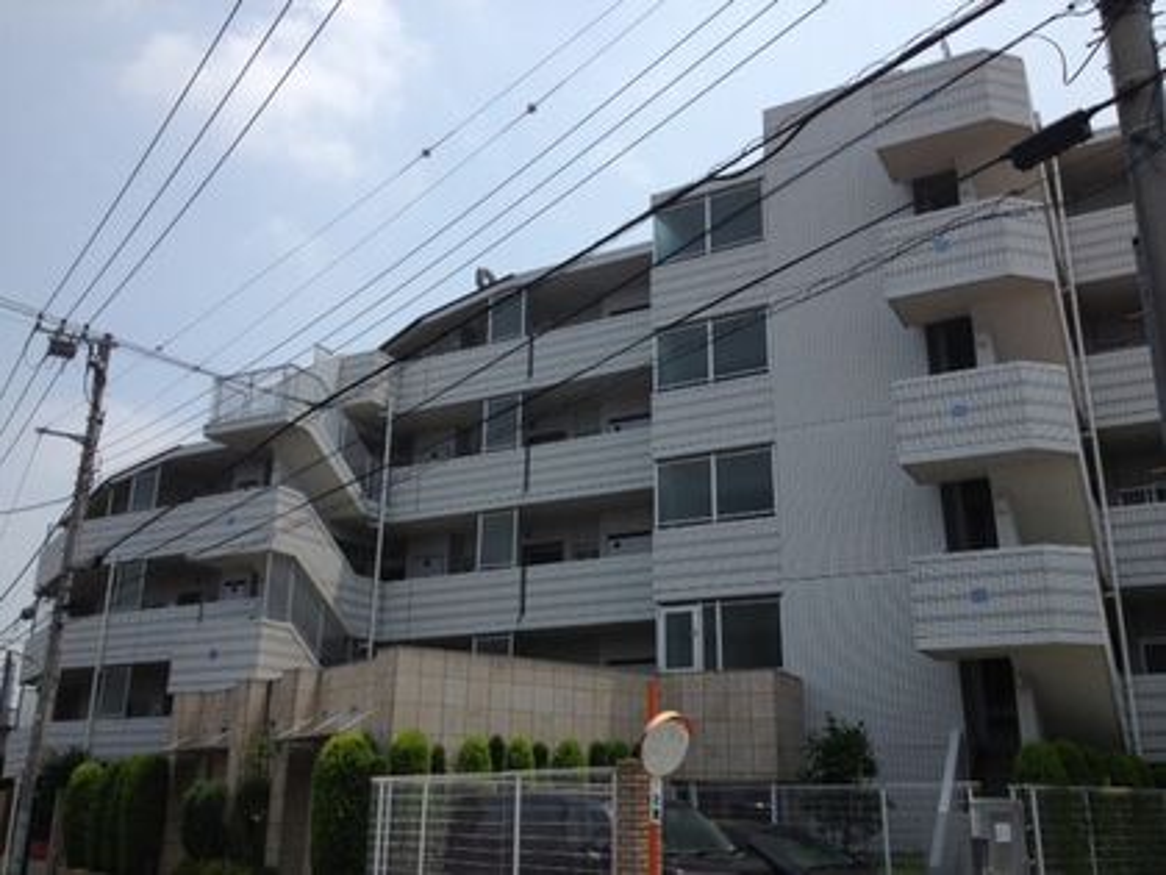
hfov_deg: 52.6
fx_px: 1179
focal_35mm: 35
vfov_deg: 40.7
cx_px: 583
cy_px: 438
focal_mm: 4.28
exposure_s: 1/3067
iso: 50
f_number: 2.4
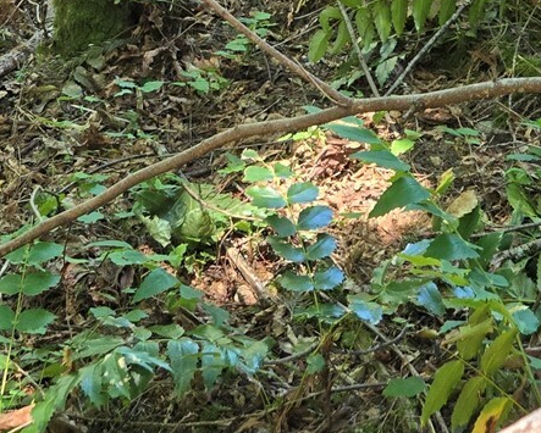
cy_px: -176
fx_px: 1298
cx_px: 211
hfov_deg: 23.5
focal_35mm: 81
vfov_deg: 17.4
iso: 250
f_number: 1.8
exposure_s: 1/120
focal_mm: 5.4
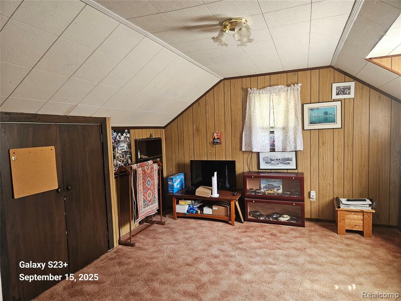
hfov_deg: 73.9
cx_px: 200
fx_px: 266
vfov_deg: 58.9
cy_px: 150
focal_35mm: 23
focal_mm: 5.4
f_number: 1.8
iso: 500
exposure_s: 1/170
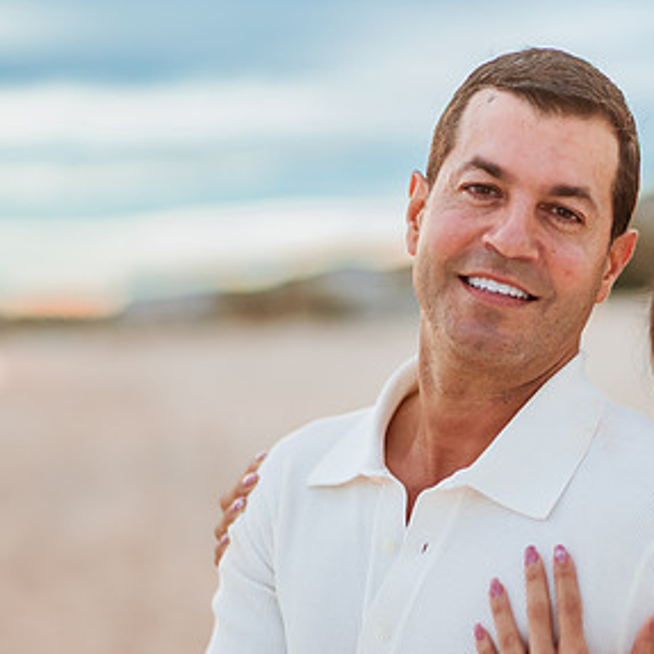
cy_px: 449
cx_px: 558
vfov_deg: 17.0
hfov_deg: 16.9
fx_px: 2180
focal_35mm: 102
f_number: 1.4
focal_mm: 58
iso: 250
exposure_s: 1/6400
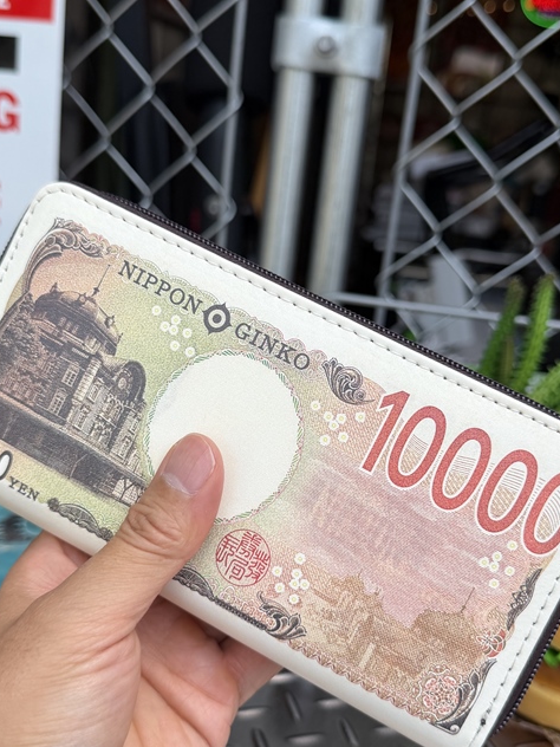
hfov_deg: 37.7
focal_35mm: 38
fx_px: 820
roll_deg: -7.1
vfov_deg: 48.9
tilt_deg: -17.8
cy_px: 402
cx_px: 274
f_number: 1.78
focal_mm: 6.76
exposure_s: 1/1618
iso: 80
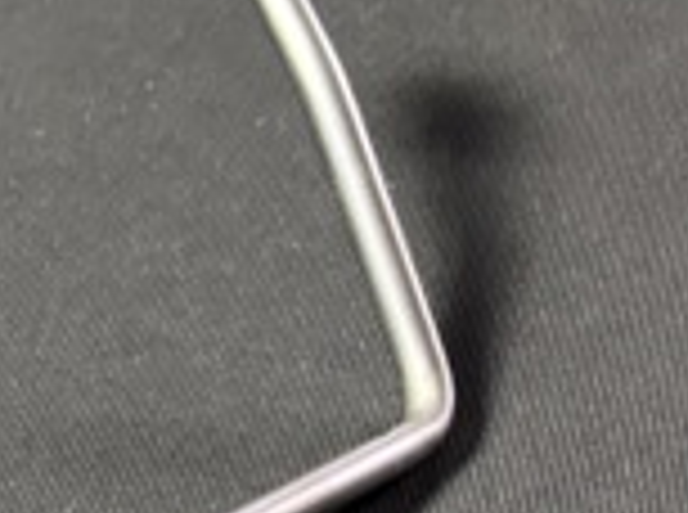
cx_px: -612
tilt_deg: -47.4
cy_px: 716
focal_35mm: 109
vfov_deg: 13.0
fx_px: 2161
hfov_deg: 15.2
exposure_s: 1/50
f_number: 1.6
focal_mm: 5.96
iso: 500
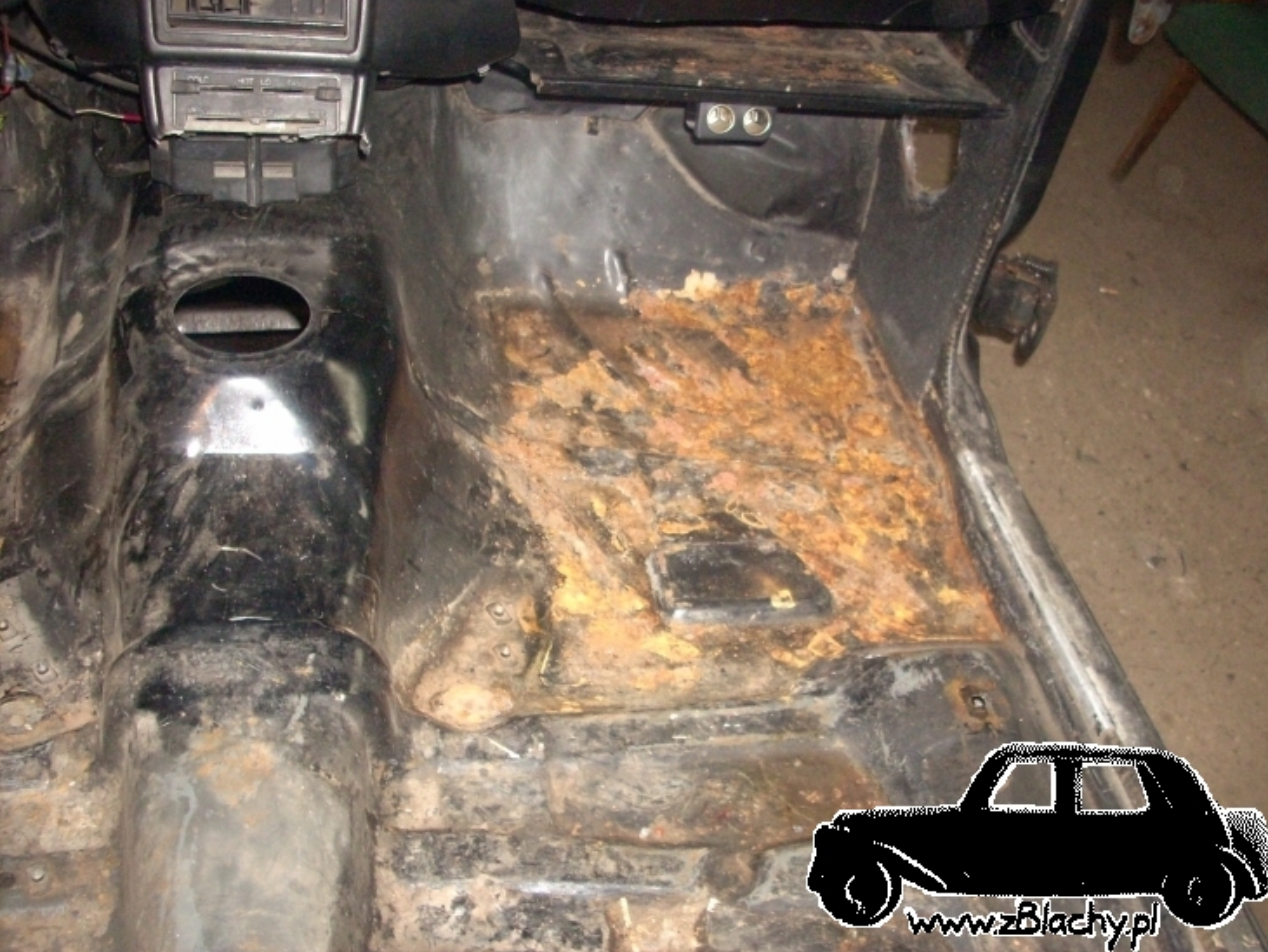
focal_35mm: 38
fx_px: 1392
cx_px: 648
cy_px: 468
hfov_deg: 49.0
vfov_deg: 37.7
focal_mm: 6.2
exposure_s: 1/60
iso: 400
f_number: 2.8
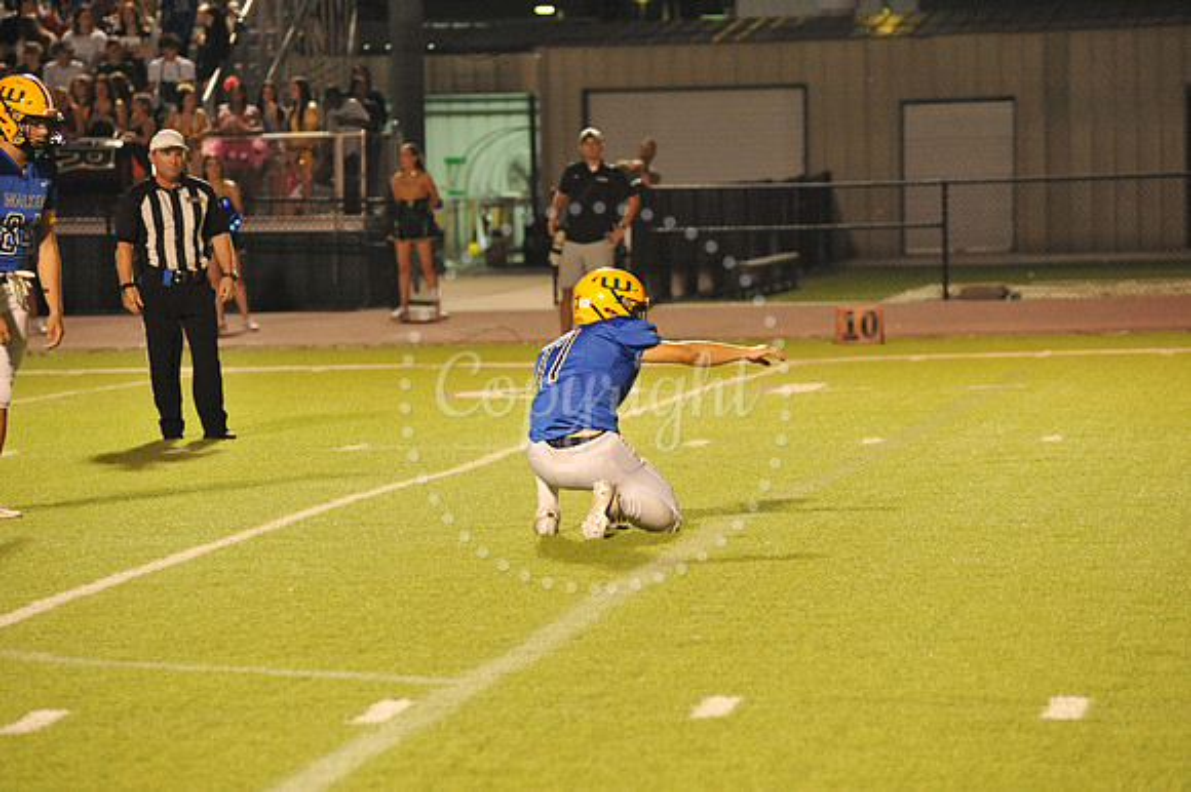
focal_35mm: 200
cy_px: 396
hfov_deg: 10.3
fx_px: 6613
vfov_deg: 6.9
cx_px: 596
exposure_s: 1/200
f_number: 5.6
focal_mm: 200
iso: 5000
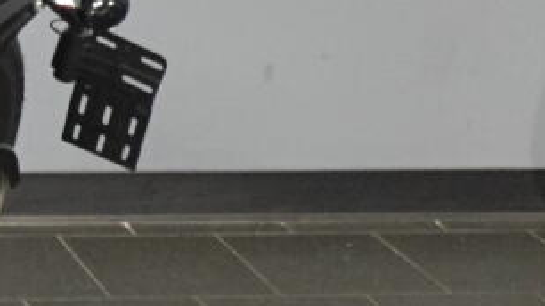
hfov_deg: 13.8
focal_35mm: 137
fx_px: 1979
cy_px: 184
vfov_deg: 8.8
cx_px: -474
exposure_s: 1/80
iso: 800
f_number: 2
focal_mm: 7.6
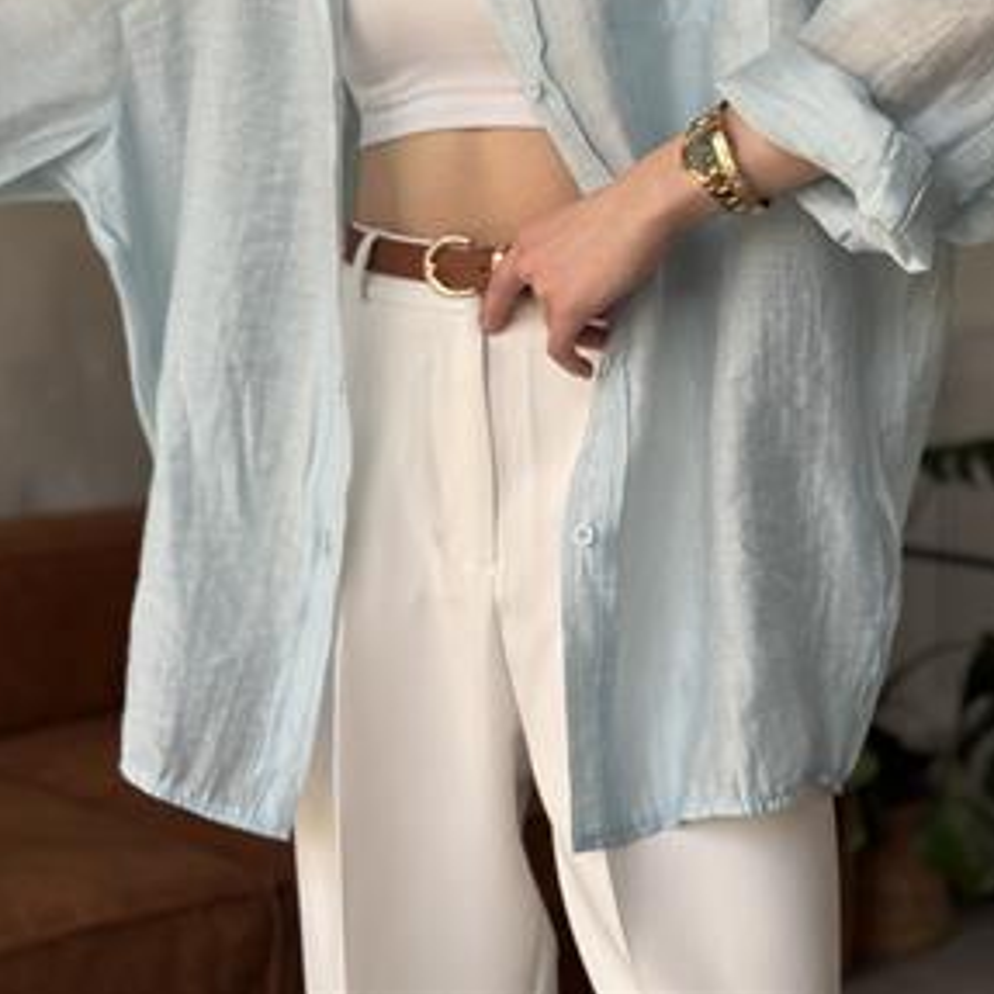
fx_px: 2047
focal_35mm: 63
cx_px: 520
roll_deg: -0.6
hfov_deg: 27.3
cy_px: 260
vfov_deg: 27.0
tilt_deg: -0.3
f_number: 1.78
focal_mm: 6.76
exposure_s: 1/114
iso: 100
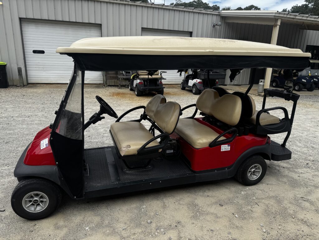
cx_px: 160
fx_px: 221
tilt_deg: -14.7
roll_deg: -2.5
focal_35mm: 24
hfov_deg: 71.6
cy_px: 120
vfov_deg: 56.8
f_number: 1.78
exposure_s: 1/4049
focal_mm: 6.76
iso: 80
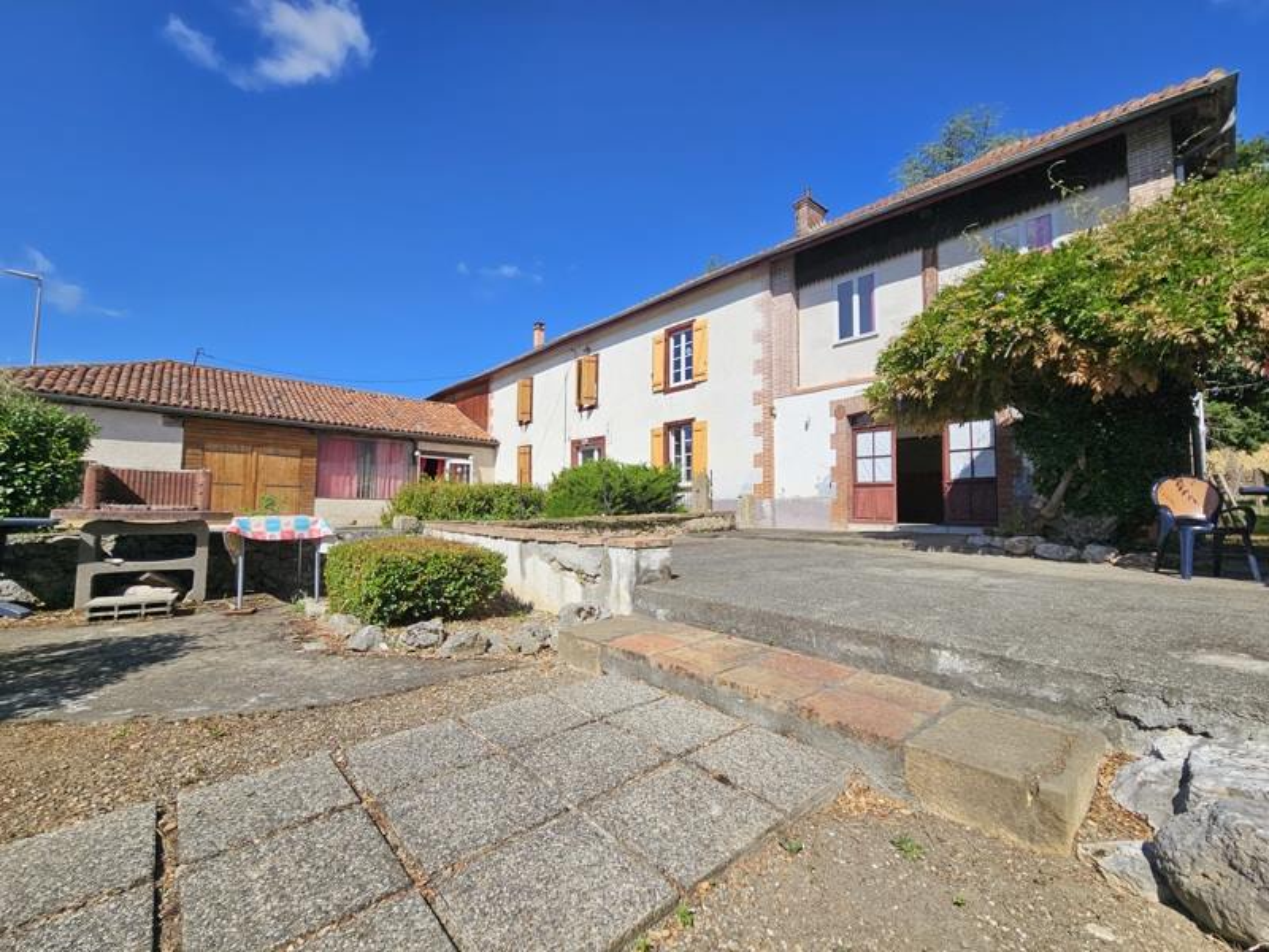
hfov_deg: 106.2
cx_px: 634
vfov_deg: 89.9
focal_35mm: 13
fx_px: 477
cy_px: 476
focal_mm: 2.2
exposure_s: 1/3667
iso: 50
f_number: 2.2
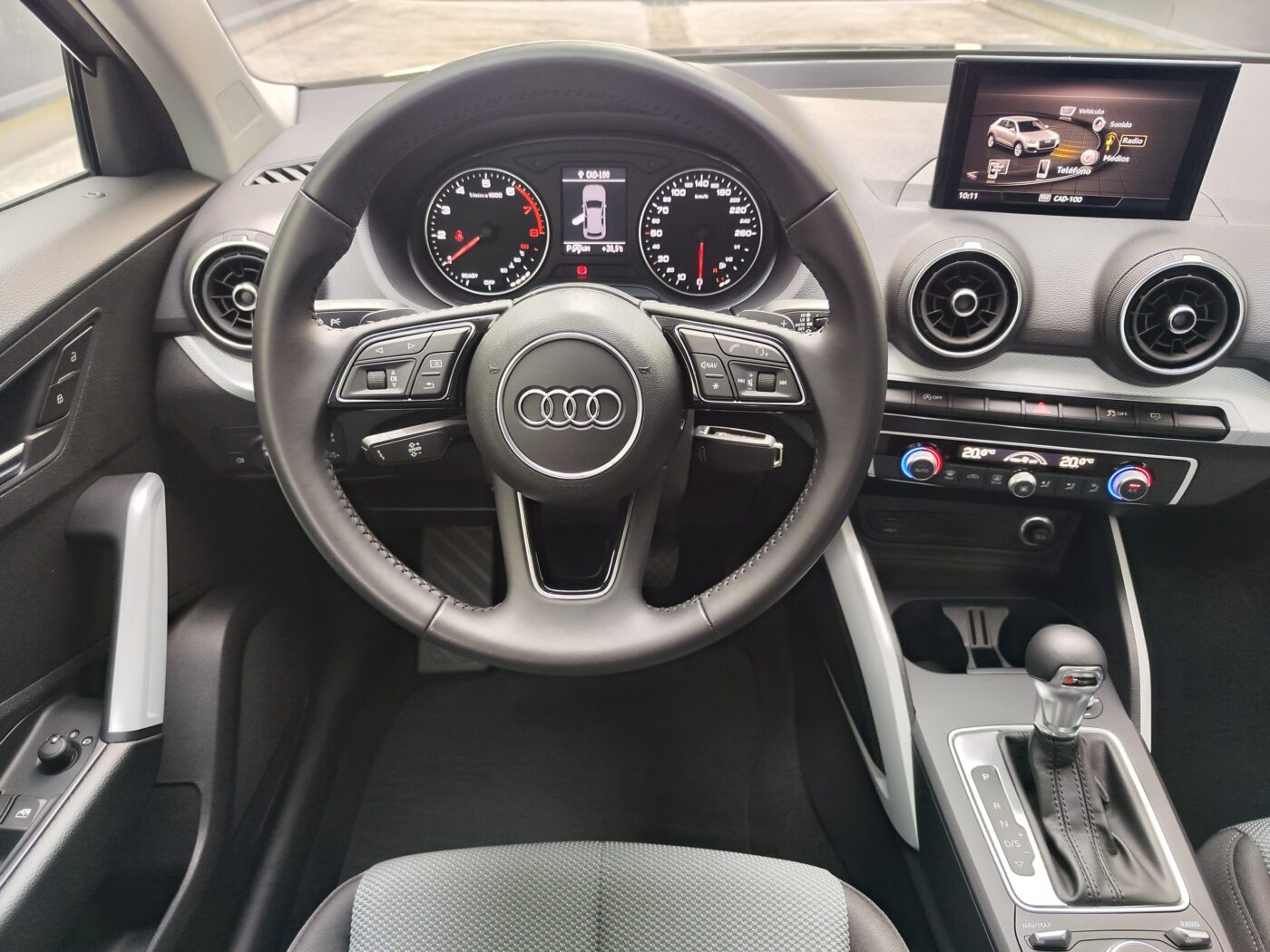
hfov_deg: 73.9
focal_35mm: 23
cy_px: 476
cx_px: 635
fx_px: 844
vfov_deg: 58.9
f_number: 1.69
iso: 310
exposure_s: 1/100
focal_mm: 7.01
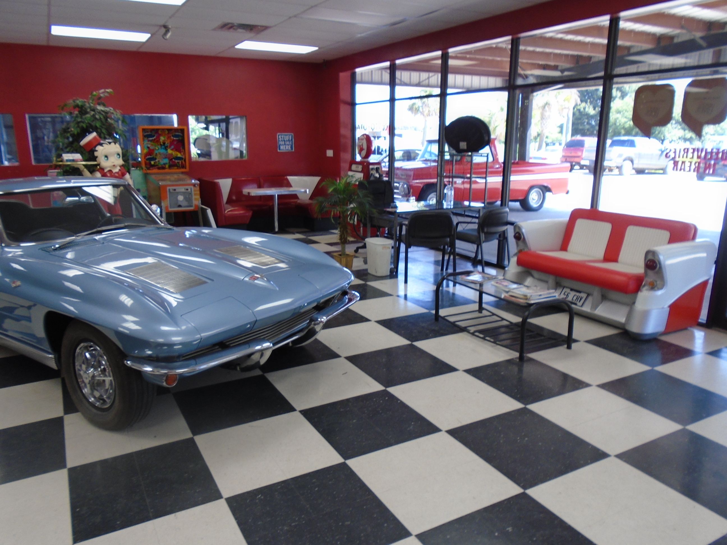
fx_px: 546
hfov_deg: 67.3
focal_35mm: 26
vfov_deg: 53.1
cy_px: 272
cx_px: 364
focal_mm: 4.6
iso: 100
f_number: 3.2
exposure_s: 1/30
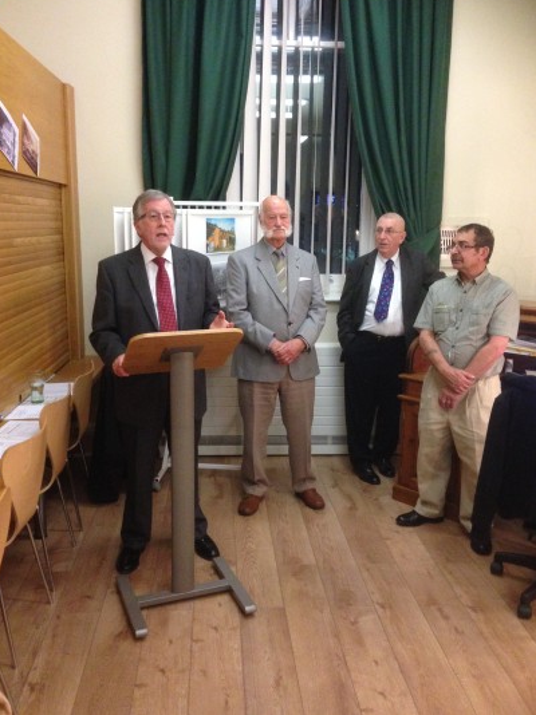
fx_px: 703
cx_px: 265
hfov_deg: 41.8
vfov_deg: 54.0
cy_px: 348
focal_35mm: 34
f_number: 2.4
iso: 400
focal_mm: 4.12
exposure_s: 1/15
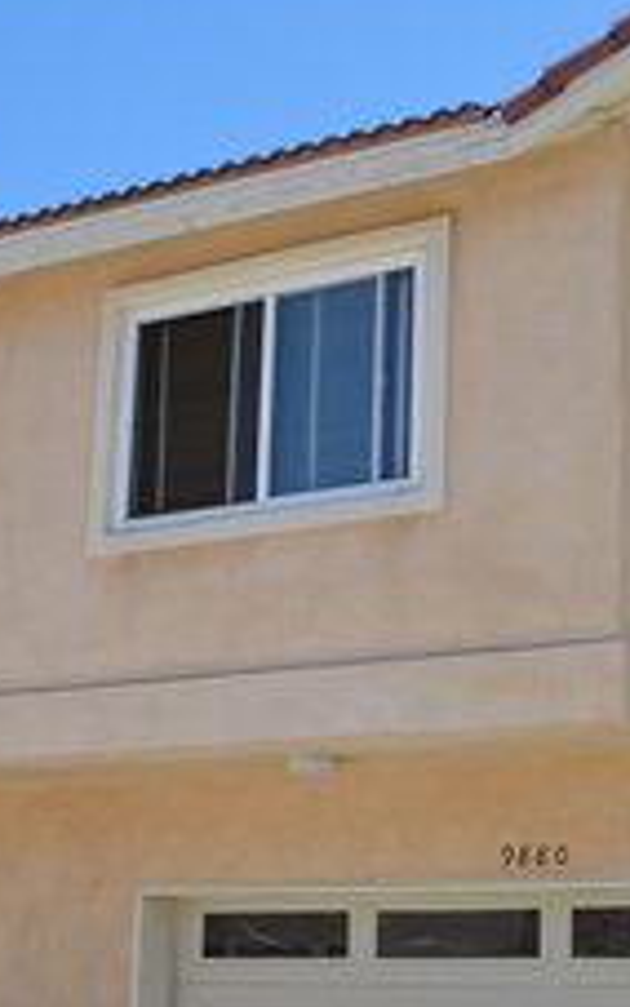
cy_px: 661
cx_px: 497
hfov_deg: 22.1
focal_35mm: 58
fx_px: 1592
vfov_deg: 34.8
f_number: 8
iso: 125
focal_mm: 18
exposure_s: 1/250
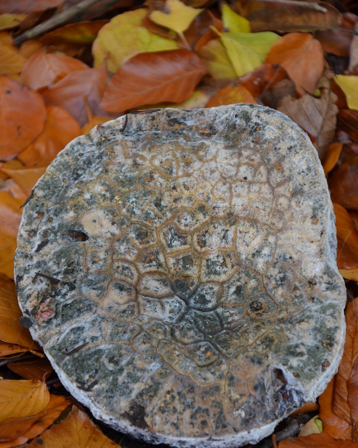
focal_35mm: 157
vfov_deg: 12.3
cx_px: 178
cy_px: 261
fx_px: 2080
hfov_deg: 9.8
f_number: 5.6
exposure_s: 1/60
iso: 400
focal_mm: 92
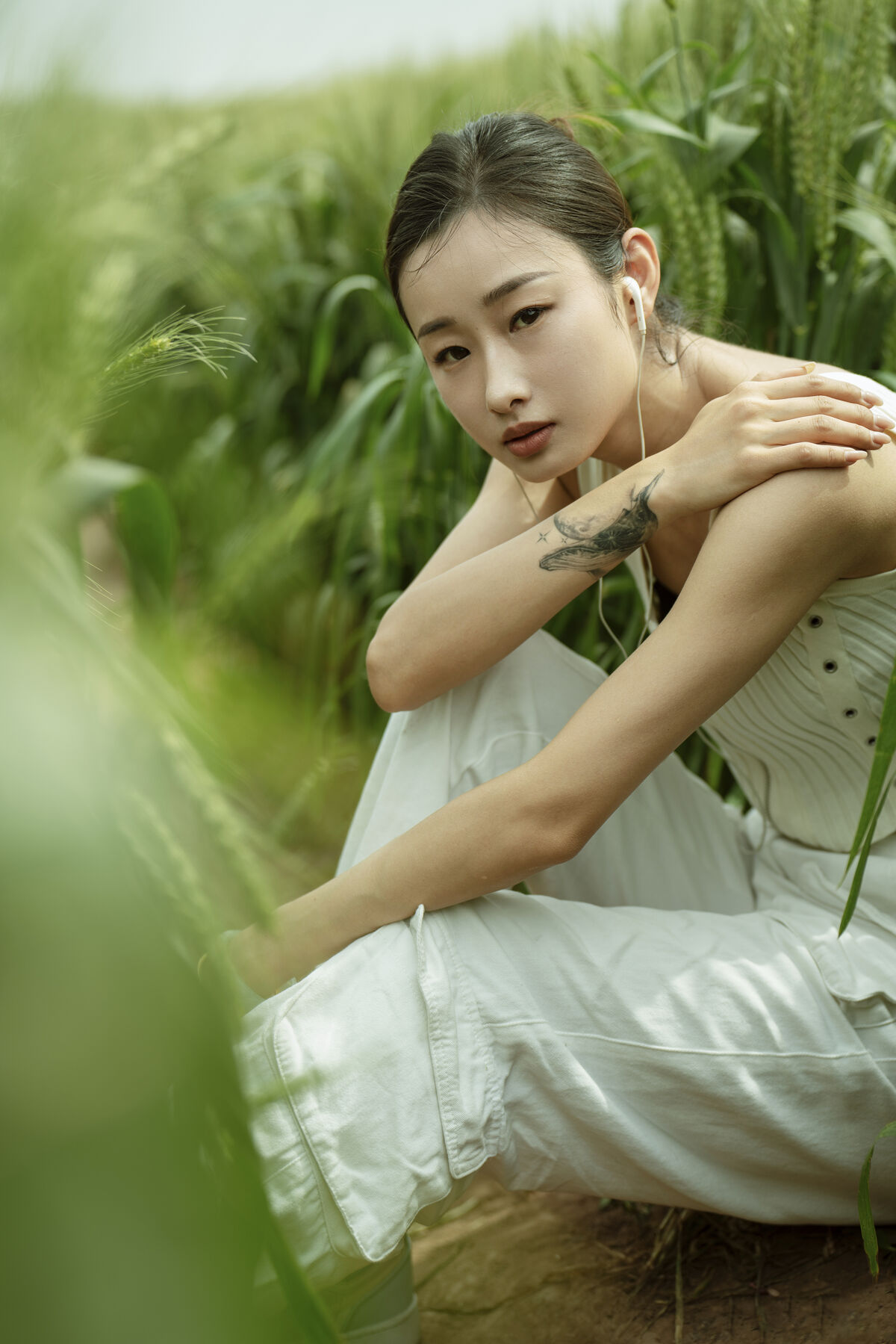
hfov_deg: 17.3
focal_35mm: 79
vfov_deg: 25.7
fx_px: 2948
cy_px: 672
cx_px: 448
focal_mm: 79
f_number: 2.8
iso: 50
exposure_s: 1/500
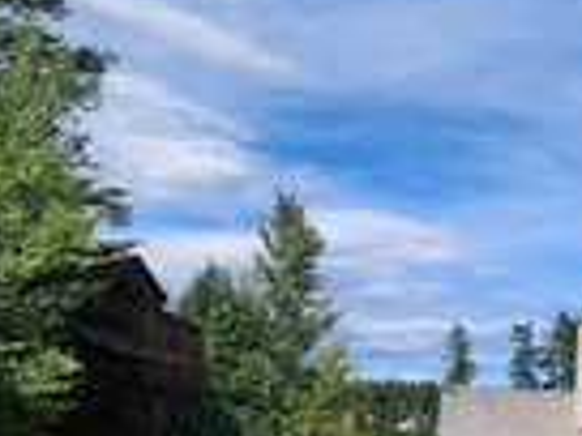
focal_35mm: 49
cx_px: 920
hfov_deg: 25.8
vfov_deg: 28.2
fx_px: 824
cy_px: 415
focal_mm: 2.2
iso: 50
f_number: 2.2
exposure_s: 1/2210
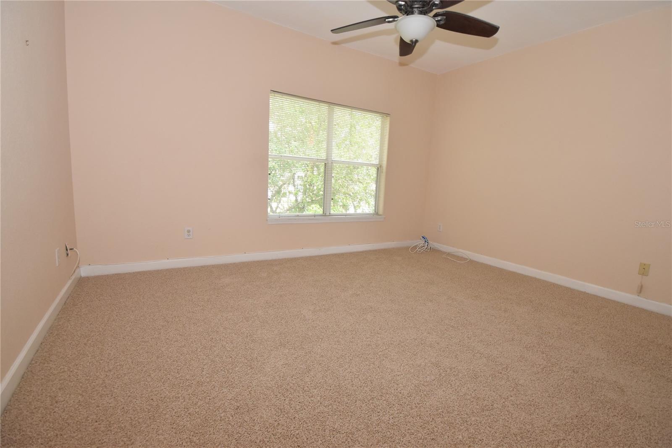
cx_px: 336
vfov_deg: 72.0
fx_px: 308
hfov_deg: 95.0
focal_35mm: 16
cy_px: 224
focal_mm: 11
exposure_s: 1/100
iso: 800
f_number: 5
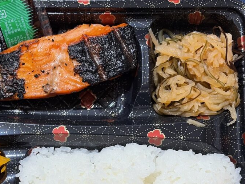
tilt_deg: -76.9
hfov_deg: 24.6
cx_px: 77
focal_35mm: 79
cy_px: 133
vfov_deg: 18.6
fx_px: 559
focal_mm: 5.96
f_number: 1.6
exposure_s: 1/33
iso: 100
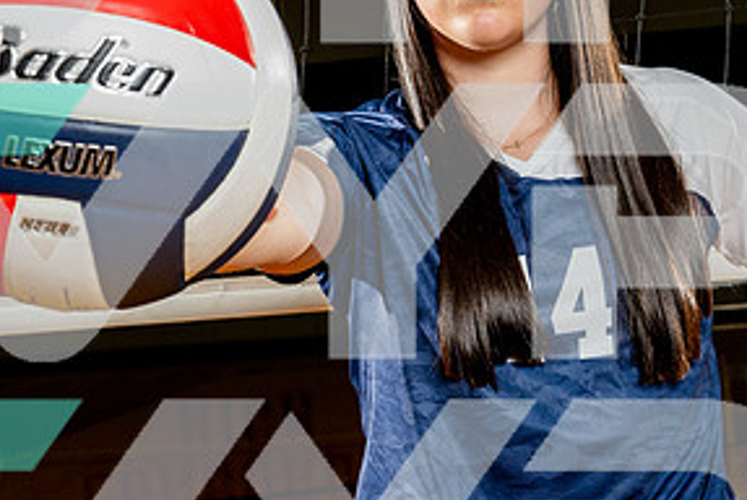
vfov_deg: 16.7
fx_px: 1703
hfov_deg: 24.6
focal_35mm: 82
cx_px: 480
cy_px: 216
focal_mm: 38
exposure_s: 1/250
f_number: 8
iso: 1000
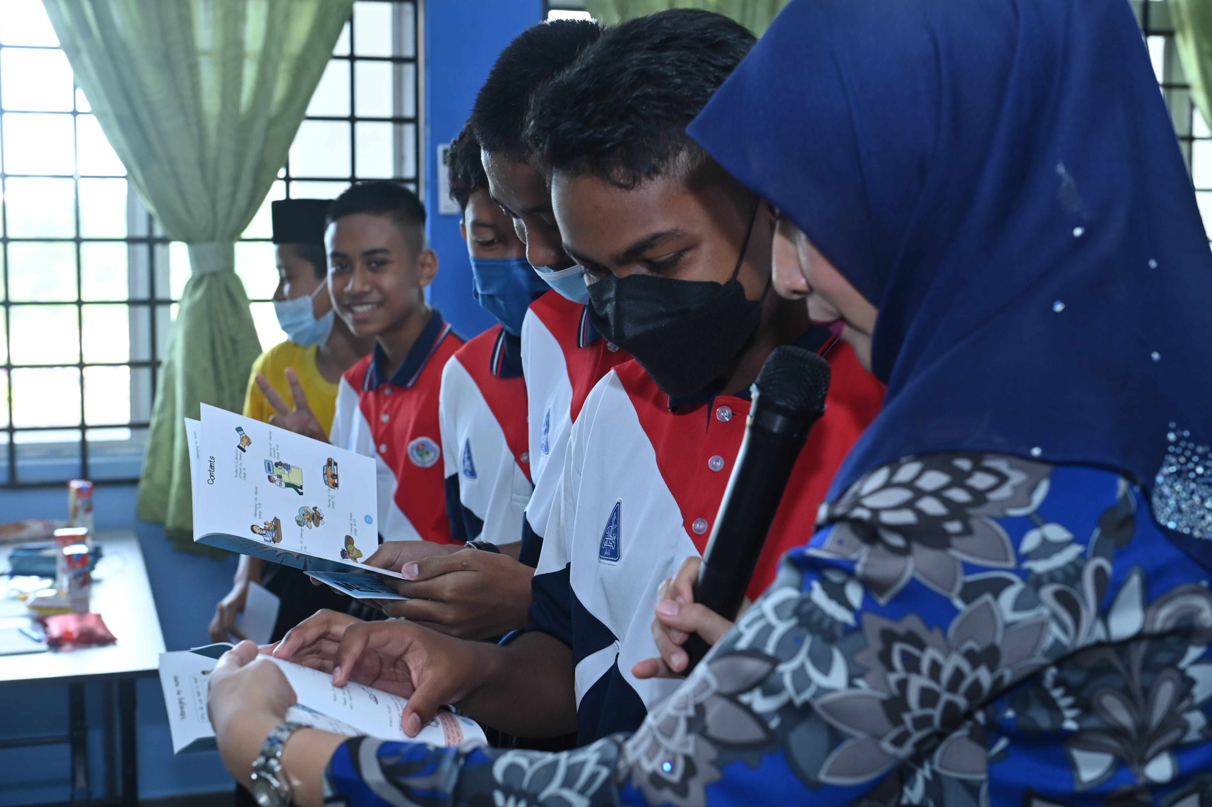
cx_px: 606
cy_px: 404
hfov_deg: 38.2
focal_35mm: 52
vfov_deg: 26.0
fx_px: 1750
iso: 800
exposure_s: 1/125
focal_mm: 52
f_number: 4.5
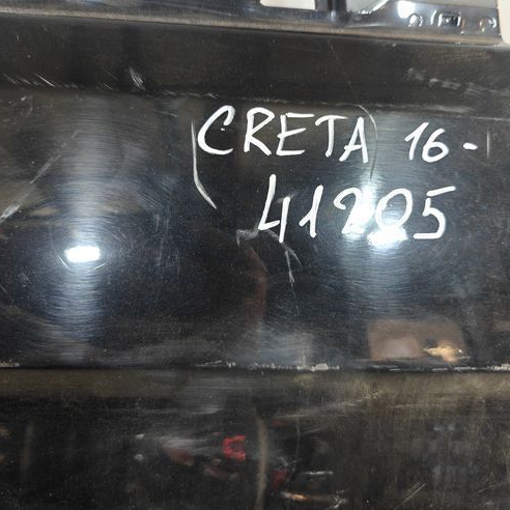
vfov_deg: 52.5
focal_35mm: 31
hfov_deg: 52.4
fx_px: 517
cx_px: 288
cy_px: 240
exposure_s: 1/100
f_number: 1.6
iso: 160
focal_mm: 6.06
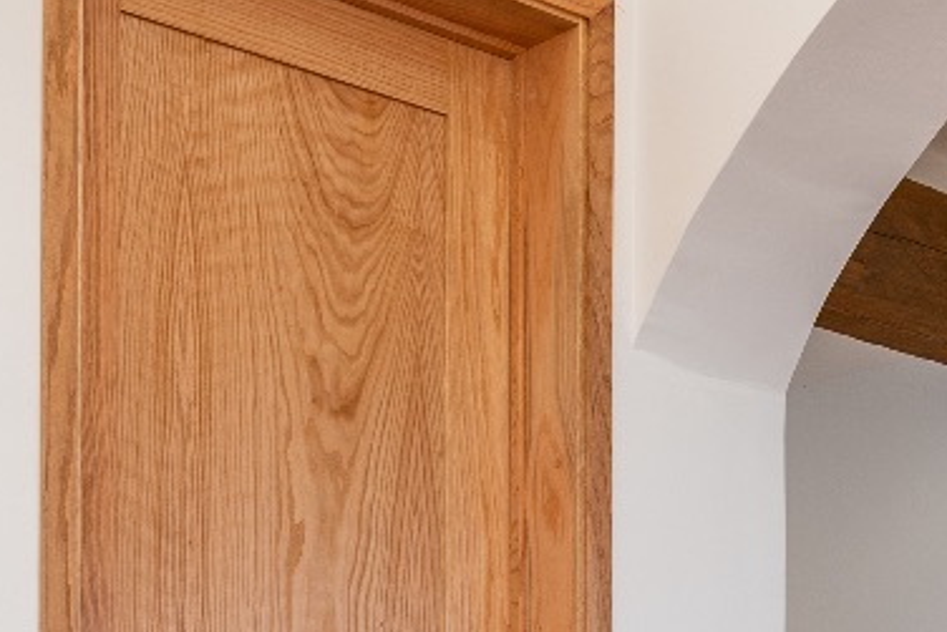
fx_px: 2237
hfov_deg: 23.5
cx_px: 768
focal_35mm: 85
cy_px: 964
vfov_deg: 14.9
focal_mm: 16
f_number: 10
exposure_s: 1/8
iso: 320
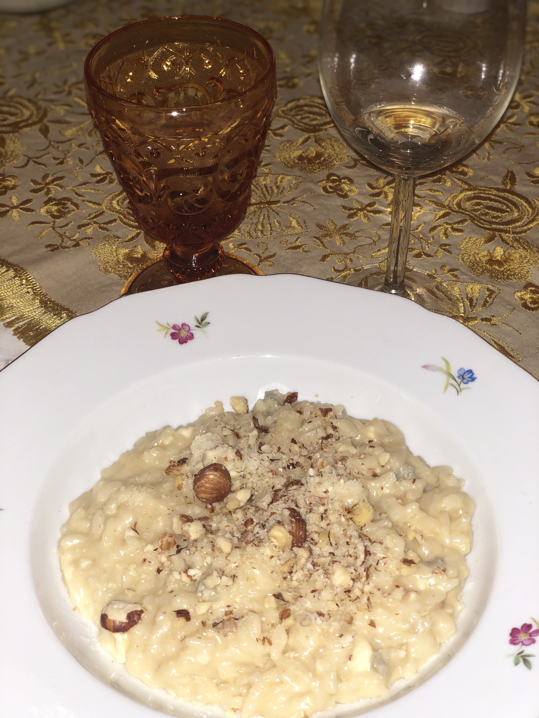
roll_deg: +0.0
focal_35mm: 52
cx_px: 270
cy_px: 359
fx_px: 1080
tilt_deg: -41.9
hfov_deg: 28.0
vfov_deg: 36.8
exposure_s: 1/33
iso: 25
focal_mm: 6
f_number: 2.4
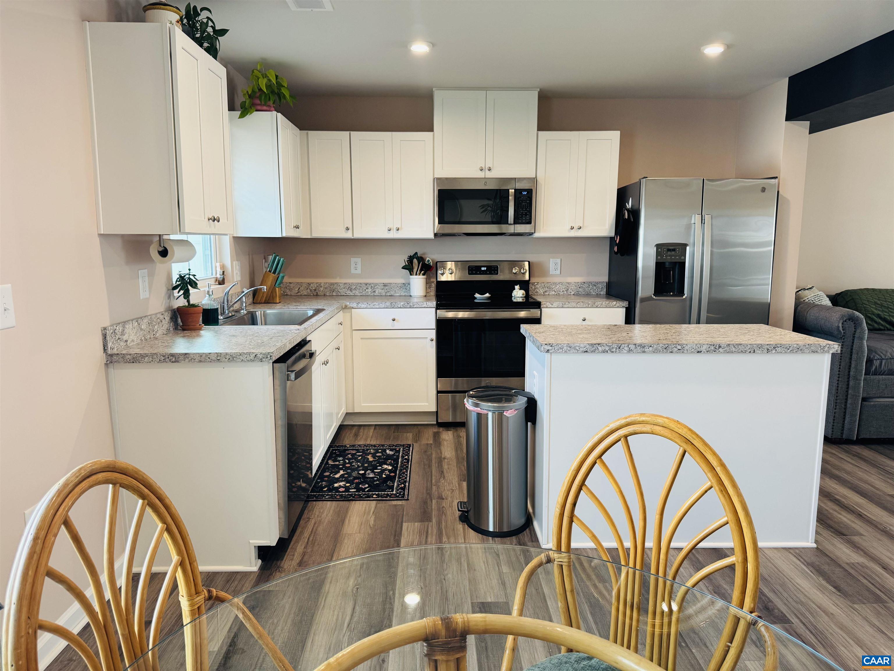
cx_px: 447
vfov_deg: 56.8
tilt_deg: -8.8
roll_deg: -0.2
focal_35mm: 24
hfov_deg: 71.6
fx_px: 620
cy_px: 336
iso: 200
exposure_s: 1/120
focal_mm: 6.76
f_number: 1.78
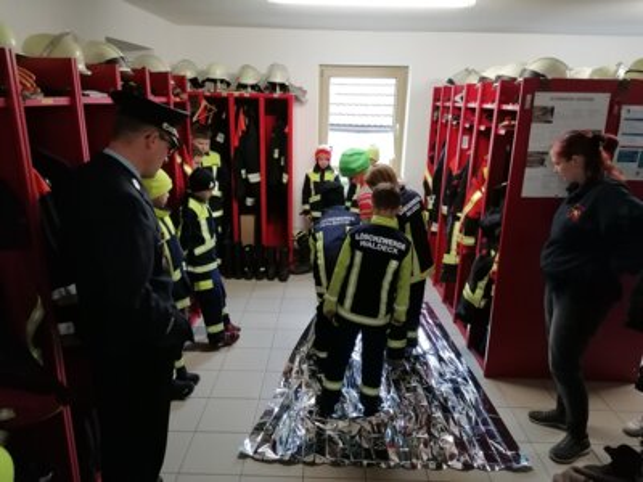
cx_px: 322
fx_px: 502
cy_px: 241
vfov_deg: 51.4
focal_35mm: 27
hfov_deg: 65.3
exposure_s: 1/100
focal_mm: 4.75
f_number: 1.8
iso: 640
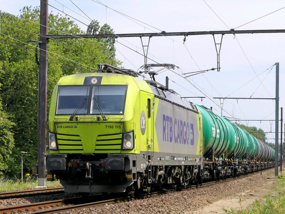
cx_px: 157
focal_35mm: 88
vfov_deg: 16.8
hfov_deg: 22.2
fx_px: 725
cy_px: 107
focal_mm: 29.8
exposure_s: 1/800
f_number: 10
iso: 800
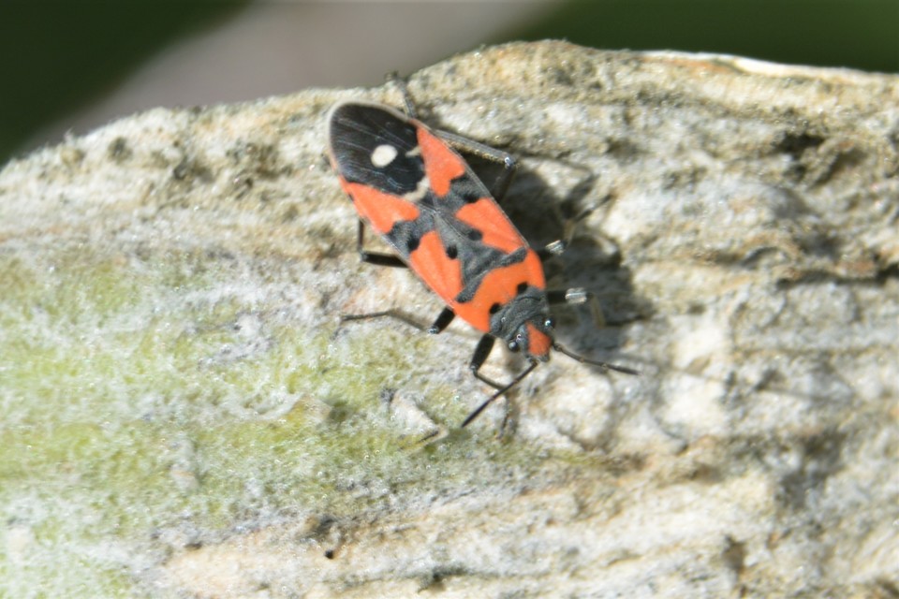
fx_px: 8240
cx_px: 450
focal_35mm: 330
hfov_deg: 6.2
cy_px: 300
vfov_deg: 4.2
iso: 125
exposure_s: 1/125
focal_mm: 220
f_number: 8
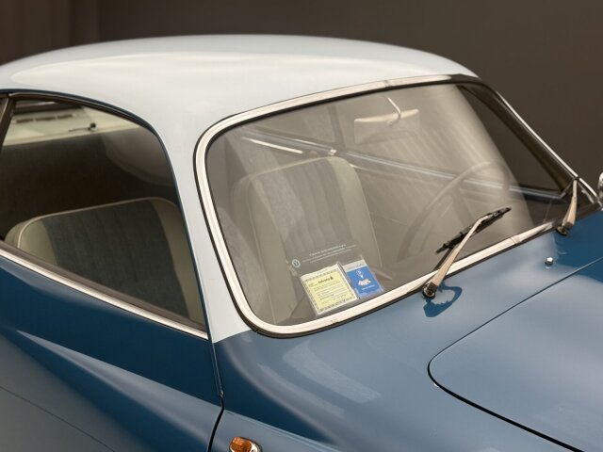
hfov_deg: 39.7
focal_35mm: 48
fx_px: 836
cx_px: 302
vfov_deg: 30.3
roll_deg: -2.8
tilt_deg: -18.6
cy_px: 226
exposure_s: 1/105
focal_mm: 6.76
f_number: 1.78
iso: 80
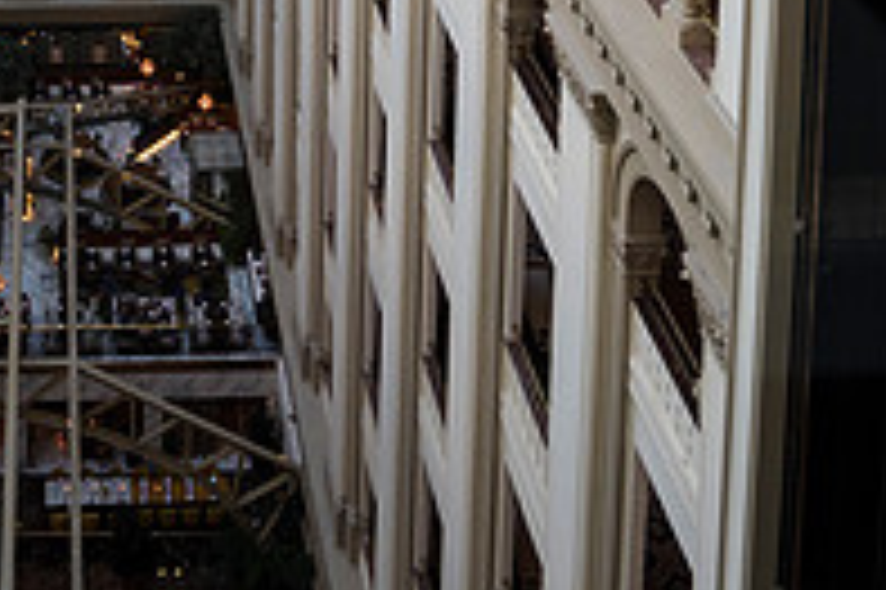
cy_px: 65
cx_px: 162
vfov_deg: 24.8
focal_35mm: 53
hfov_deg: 36.1
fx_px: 1303
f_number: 3.5
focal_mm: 18
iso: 320
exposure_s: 1/125
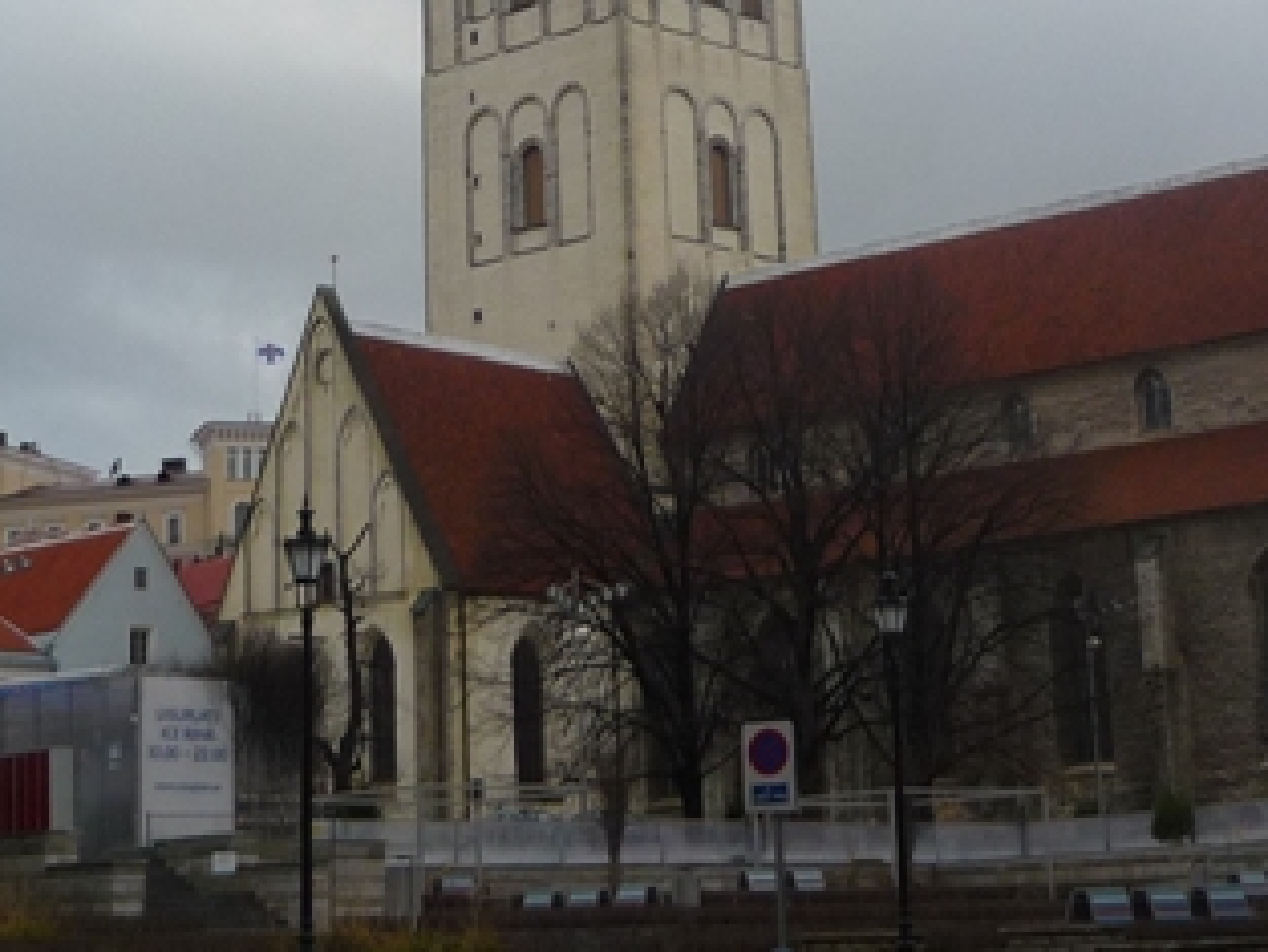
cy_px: 0
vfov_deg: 17.8
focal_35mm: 81
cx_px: 571
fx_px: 2968
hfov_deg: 24.1
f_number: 2.8
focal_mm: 5.5
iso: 100
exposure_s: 1/200
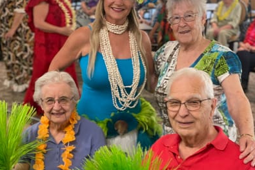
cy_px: 110
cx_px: 127
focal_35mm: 73
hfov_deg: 27.7
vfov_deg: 18.6
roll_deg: -1.3
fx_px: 517
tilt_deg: -18.1
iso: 160
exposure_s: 1/40
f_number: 2
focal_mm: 6
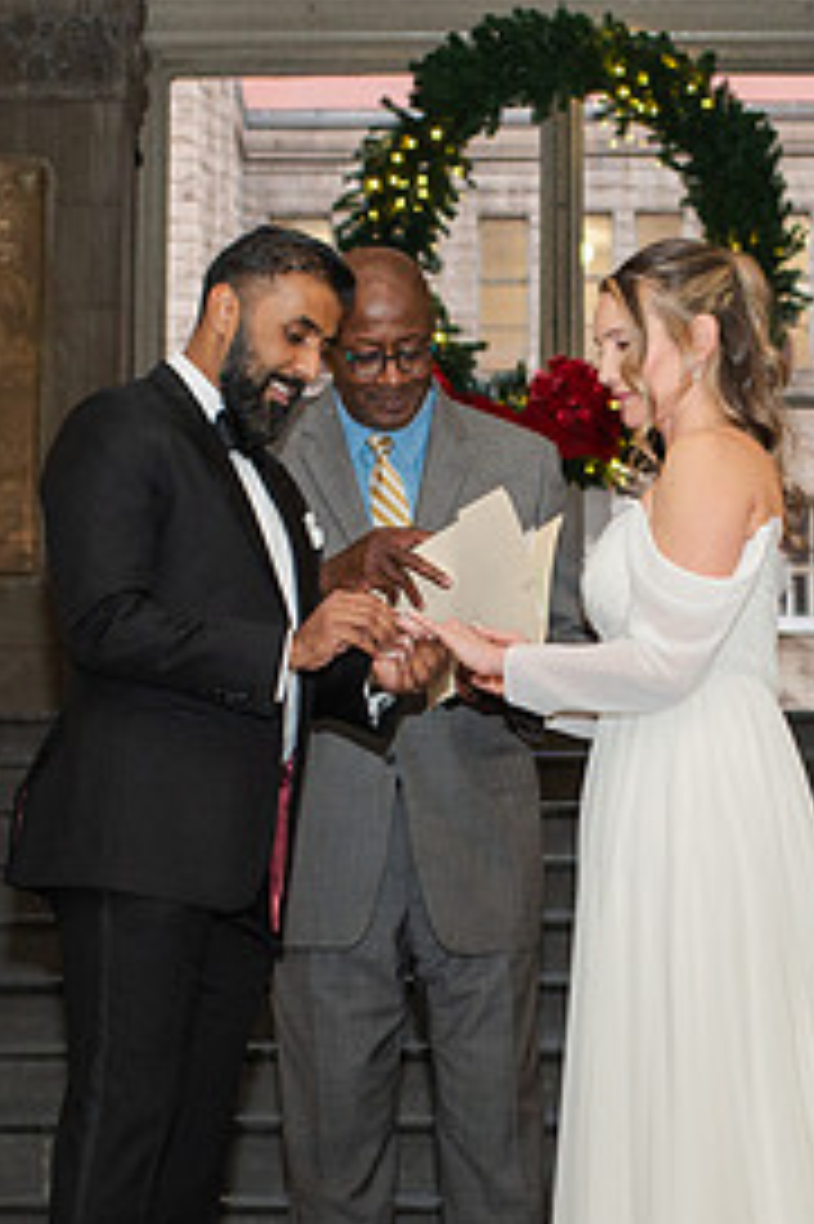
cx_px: 567
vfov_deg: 18.0
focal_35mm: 113
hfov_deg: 12.1
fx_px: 3837
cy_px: 846
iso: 1000
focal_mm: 35
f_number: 3.5
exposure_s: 1/200
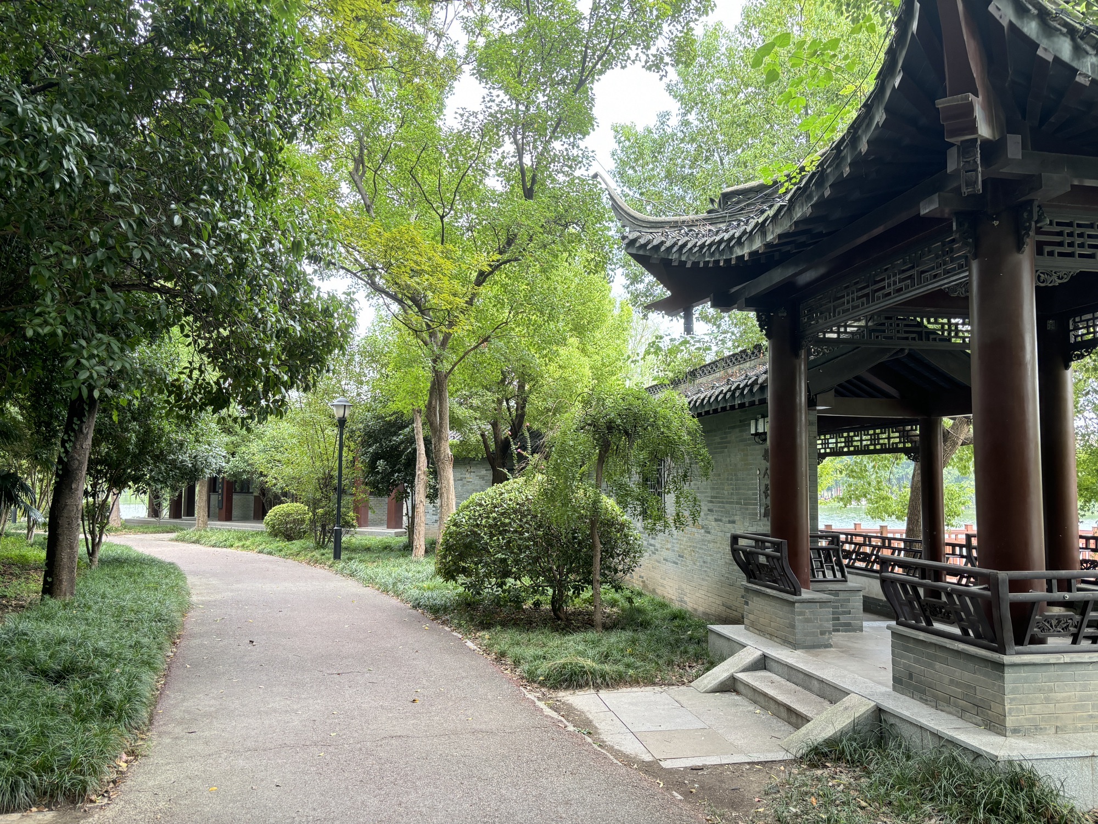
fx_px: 825
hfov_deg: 67.3
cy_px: 412
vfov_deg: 53.1
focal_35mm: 26
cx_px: 549
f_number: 1.6
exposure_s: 1/142
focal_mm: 5.96
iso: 64
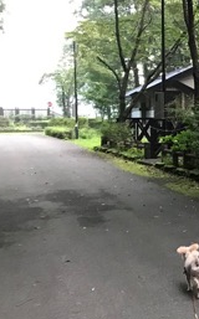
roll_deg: +0.7
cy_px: 156
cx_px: 387
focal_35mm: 74
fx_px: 644
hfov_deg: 14.7
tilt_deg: -1.4
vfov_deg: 27.9
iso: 64
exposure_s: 1/15
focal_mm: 3.99
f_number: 1.8
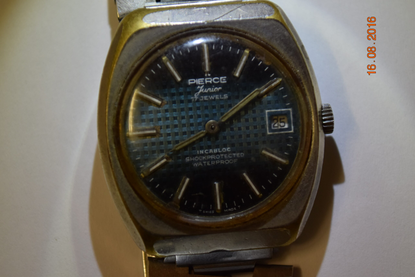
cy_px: 138
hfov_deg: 24.6
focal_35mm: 82
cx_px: 208
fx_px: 951
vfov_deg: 16.6
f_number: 5.6
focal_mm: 55
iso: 500
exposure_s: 1/80
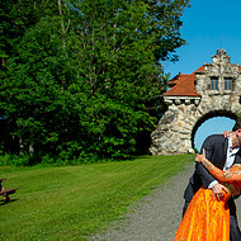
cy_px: 126
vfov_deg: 23.1
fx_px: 591
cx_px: 269
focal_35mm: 75
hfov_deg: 21.8
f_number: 2.8
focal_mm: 27
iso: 160
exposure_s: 1/3200
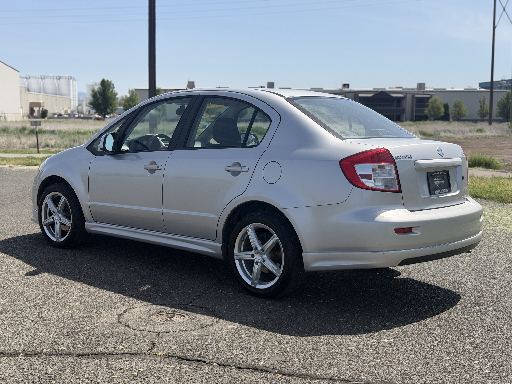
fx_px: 710
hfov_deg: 39.7
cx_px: 256
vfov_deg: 30.3
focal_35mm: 48
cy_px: 192
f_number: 1.78
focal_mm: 6.76
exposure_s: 1/5208
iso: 64
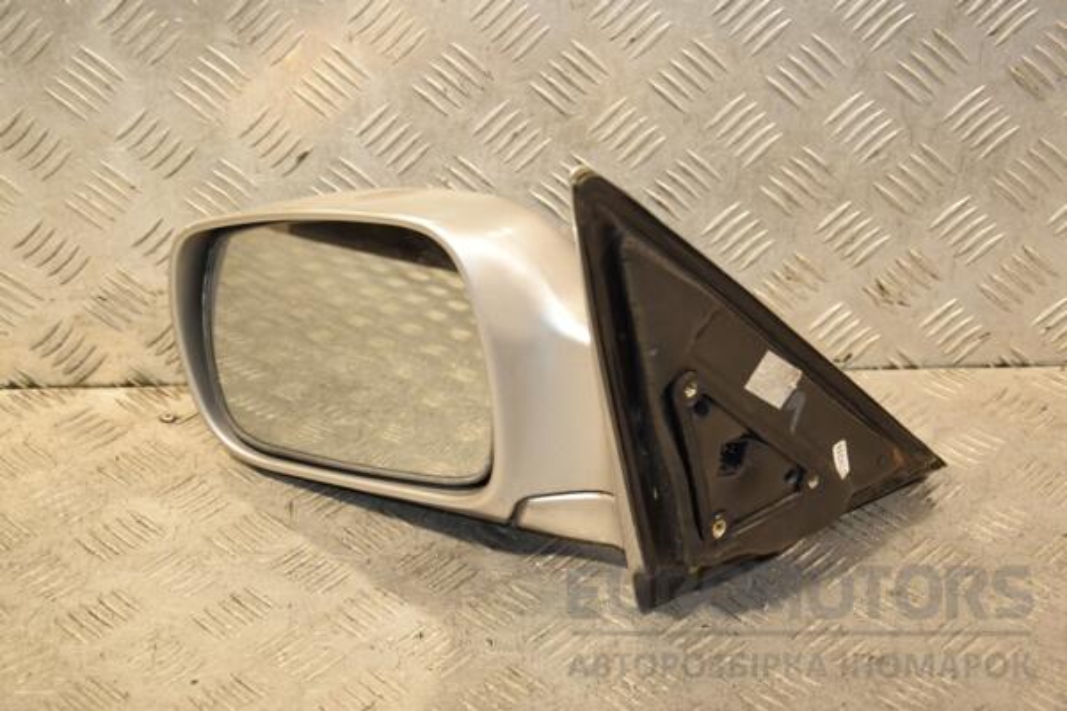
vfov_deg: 18.9
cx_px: 534
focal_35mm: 72
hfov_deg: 28.1
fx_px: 2134
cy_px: 356
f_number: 4.8
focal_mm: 48
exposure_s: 1/200
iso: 800
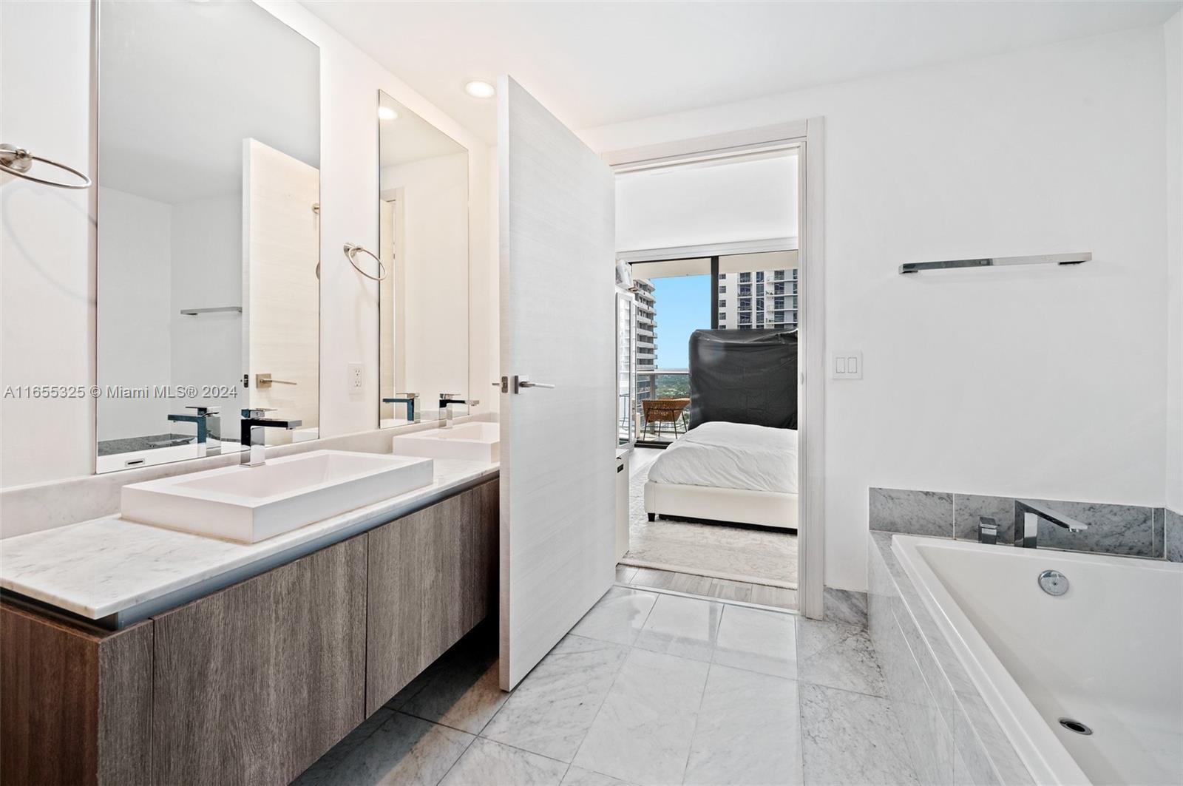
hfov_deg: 104.3
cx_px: 592
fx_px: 460
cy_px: 393
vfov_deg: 81.1
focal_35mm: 14
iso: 200
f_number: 8
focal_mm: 14
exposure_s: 1/8
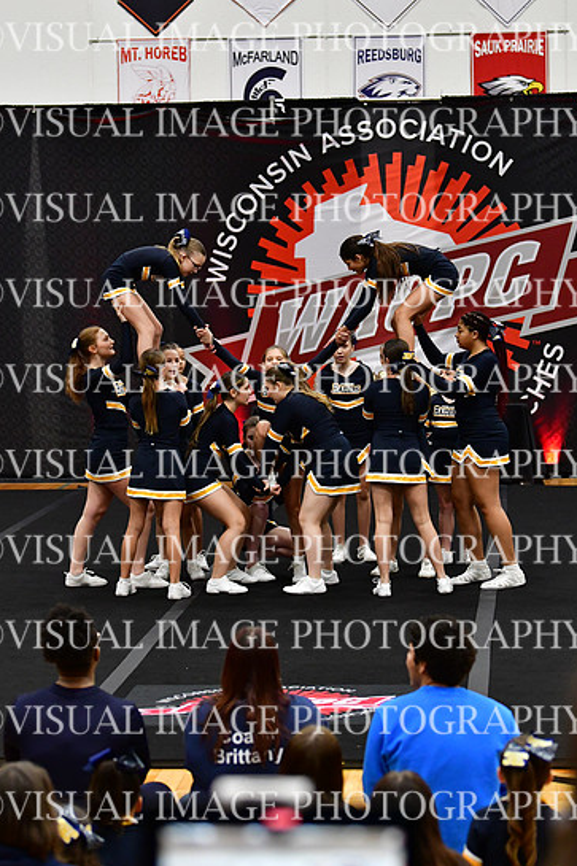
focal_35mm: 115
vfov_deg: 17.8
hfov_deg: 11.9
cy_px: 421
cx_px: 281
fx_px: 2766
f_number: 2.8
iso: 4000
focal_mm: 72
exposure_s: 1/800
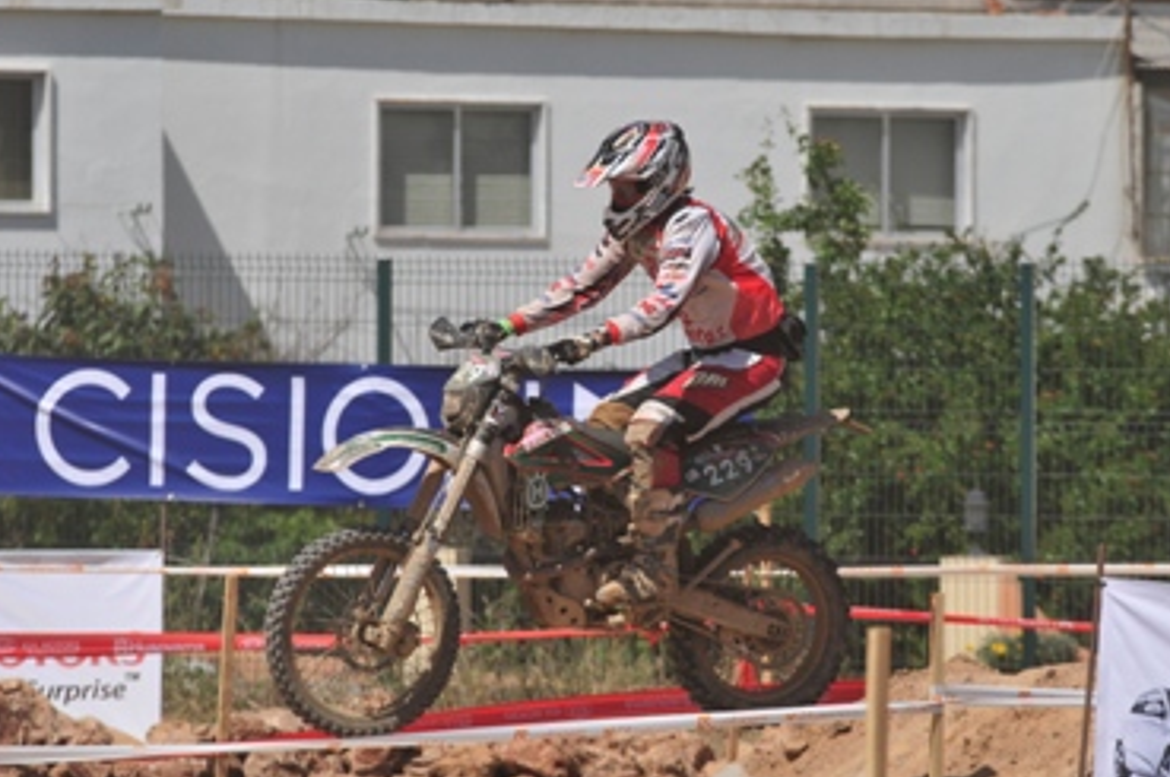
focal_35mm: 366
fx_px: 11879
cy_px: 357
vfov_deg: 3.7
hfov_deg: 5.6
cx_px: 615
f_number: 5
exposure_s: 1/2000
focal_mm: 200
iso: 200
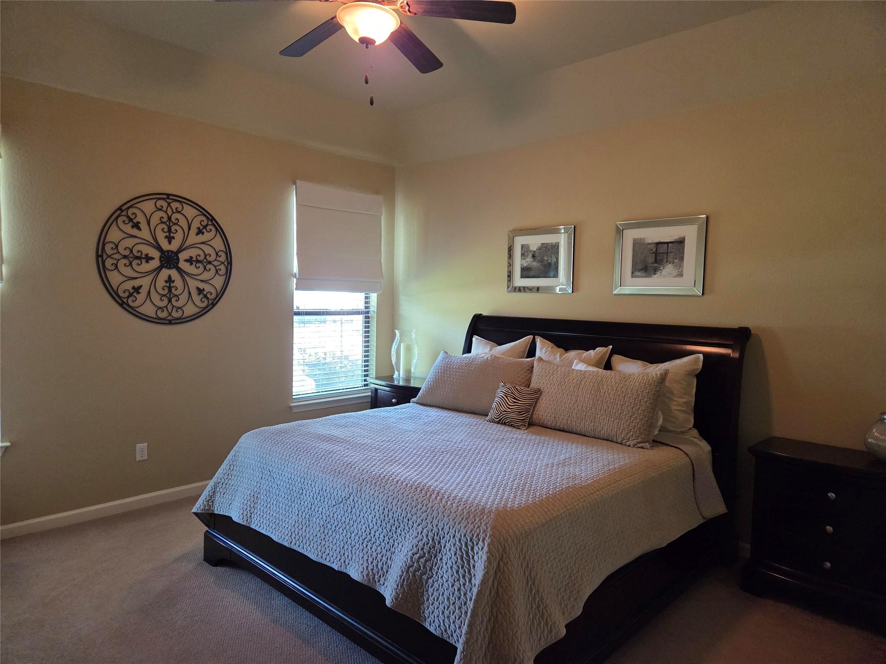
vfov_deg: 58.9
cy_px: 332
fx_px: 589
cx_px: 443
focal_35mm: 23
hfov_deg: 73.9
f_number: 1.8
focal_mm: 5.4
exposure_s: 1/120
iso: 1000
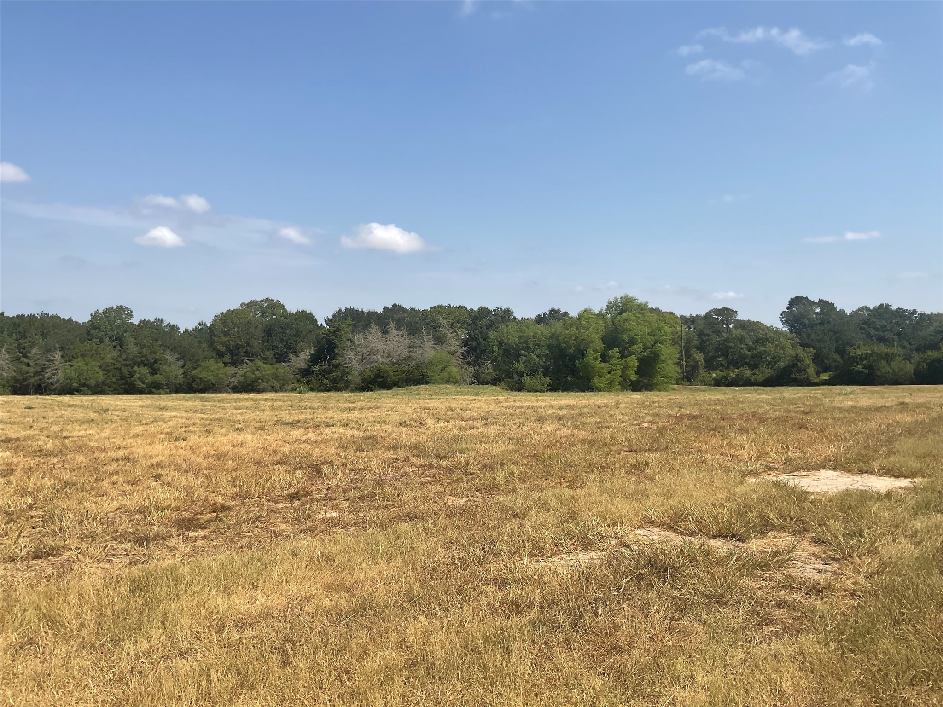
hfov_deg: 61.7
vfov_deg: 48.2
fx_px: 790
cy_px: 354
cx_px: 472
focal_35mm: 29
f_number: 1.8
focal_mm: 3
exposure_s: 1/2667
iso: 16
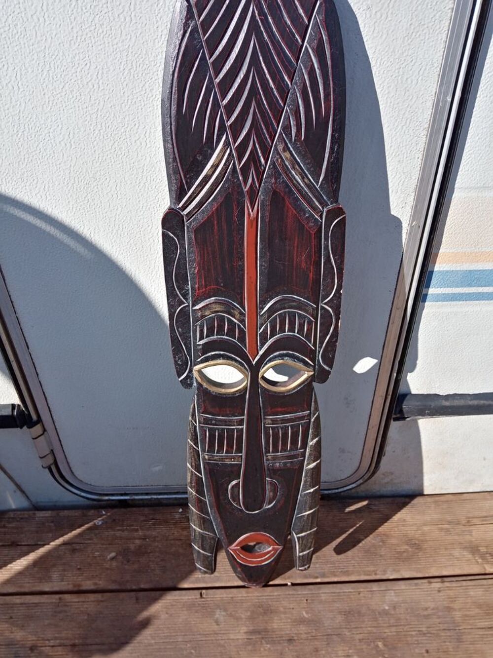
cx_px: 246
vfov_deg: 67.3
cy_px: 329
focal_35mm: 26
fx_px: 494
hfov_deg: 53.1
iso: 117
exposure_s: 1/1147
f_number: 1.8
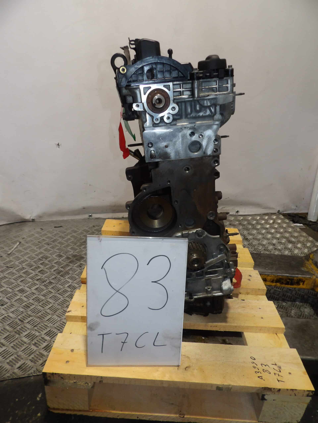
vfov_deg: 71.6
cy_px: 212
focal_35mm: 24
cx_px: 159
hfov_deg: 56.8
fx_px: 294
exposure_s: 1/60
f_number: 3.2
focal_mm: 4.3
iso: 200
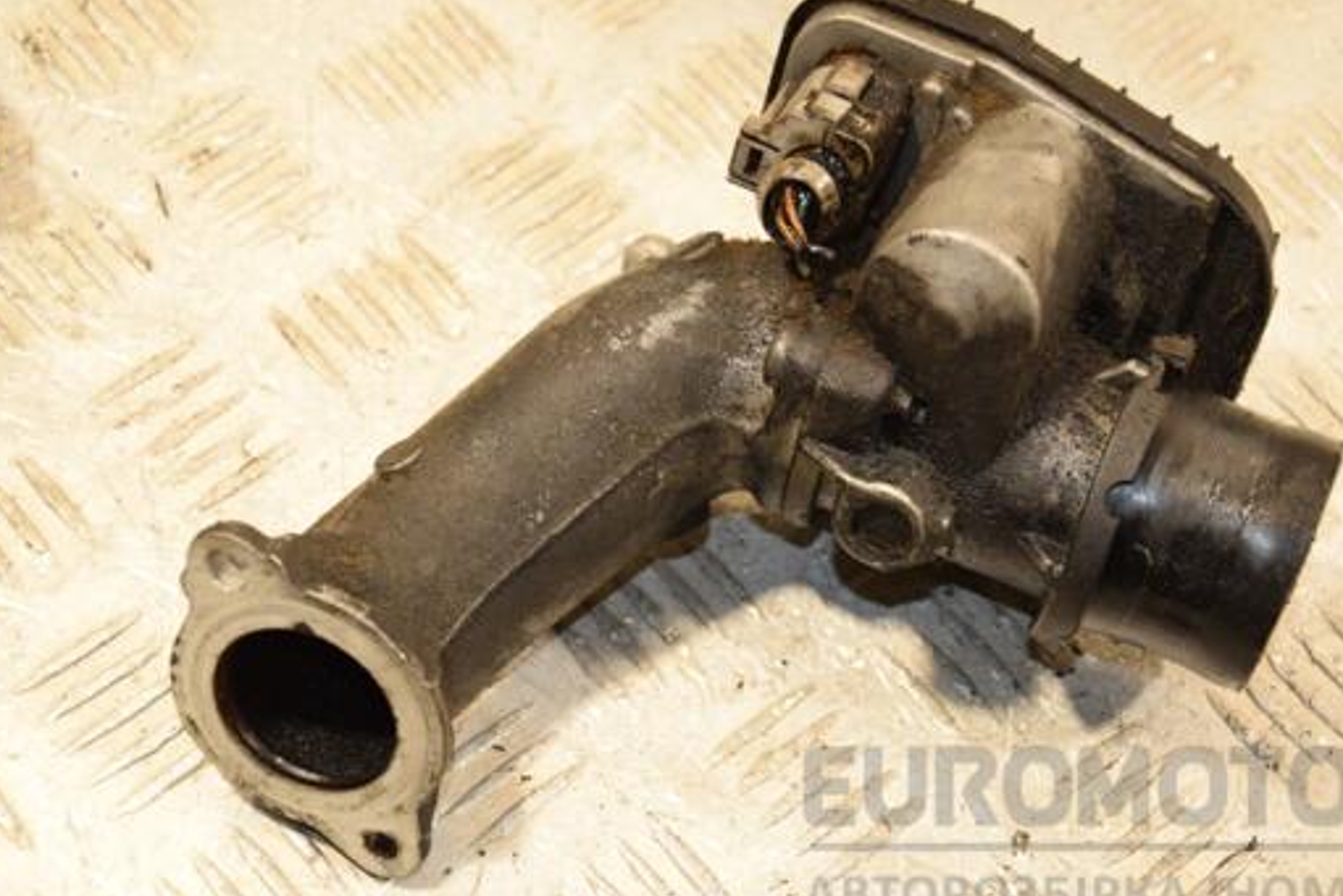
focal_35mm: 88
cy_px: 436
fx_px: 3284
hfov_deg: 23.1
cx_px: 754
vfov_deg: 15.5
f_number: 5
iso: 800
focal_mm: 50
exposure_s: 1/200
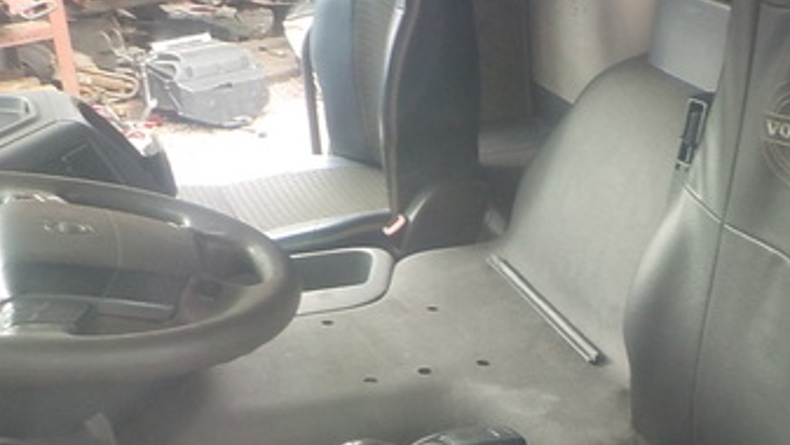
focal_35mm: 62
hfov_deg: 33.3
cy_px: 377
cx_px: 570
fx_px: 1299
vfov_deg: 19.2
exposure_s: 1/30
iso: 200
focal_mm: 4.1
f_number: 3.3
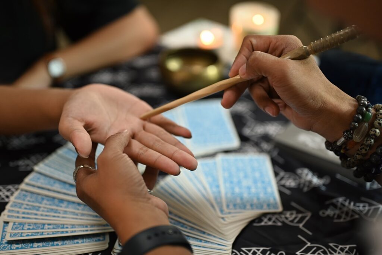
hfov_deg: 39.6
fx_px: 531
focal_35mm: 50
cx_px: 191
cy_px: 128
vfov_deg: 27.0
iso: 800
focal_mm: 50
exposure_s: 1/320
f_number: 1.8
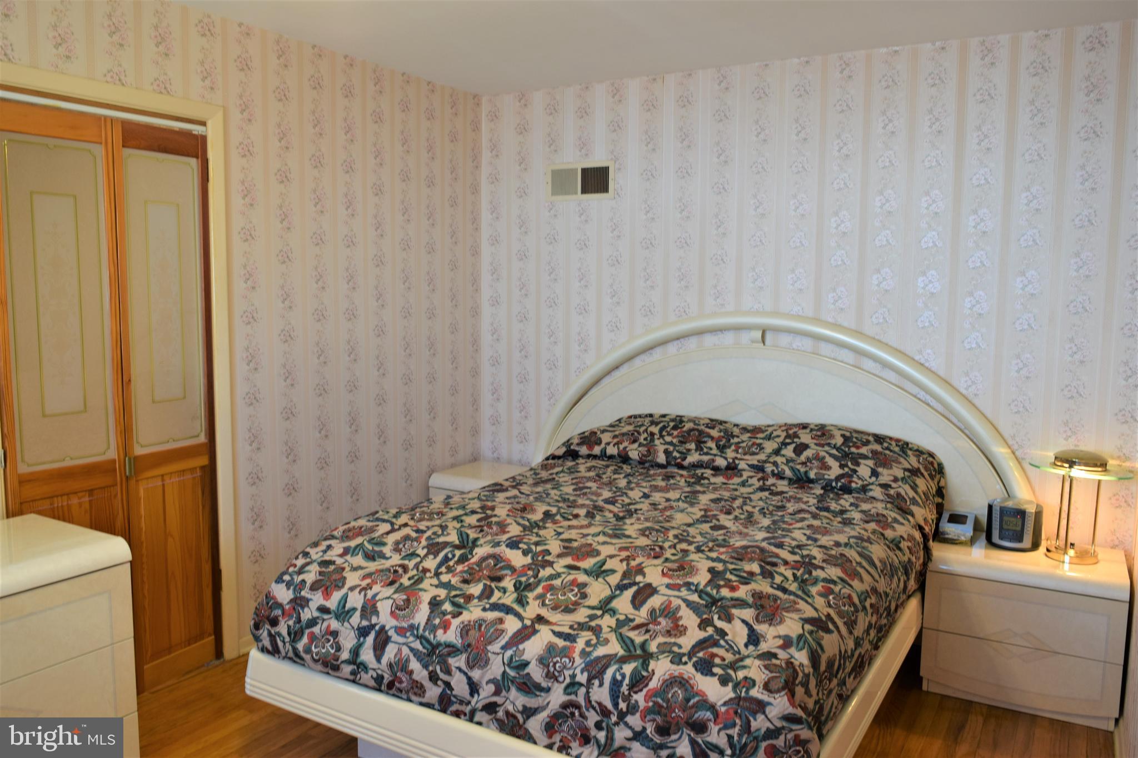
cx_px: 569
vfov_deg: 47.9
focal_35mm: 27
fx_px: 853
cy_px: 379
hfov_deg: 67.4
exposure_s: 1/15
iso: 200
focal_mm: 18
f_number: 5.6
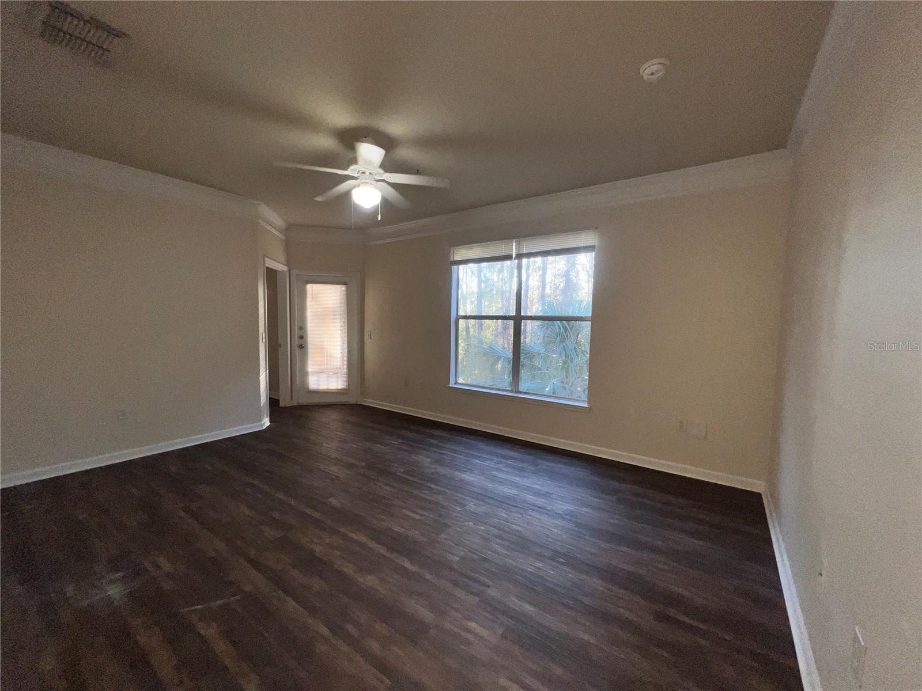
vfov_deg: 89.9
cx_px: 461
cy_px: 346
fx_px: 346
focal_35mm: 13
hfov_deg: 106.2
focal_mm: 1.57
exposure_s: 1/122
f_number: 1.8
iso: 25
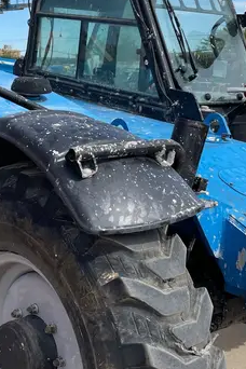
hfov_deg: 22.9
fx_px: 594
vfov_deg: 34.5
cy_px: 176
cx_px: 31
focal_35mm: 58
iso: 50
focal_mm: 4.2
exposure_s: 1/3040
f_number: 1.6
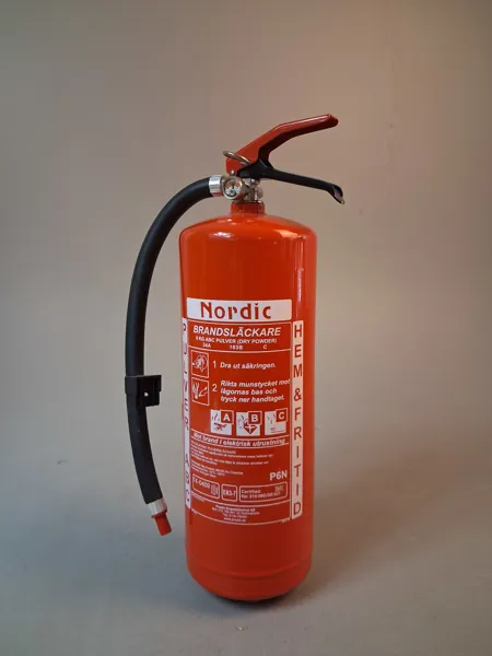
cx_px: 246
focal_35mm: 27
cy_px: 328
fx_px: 512
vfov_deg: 65.3
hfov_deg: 51.4
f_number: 1.8
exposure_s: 1/50
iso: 320
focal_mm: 4
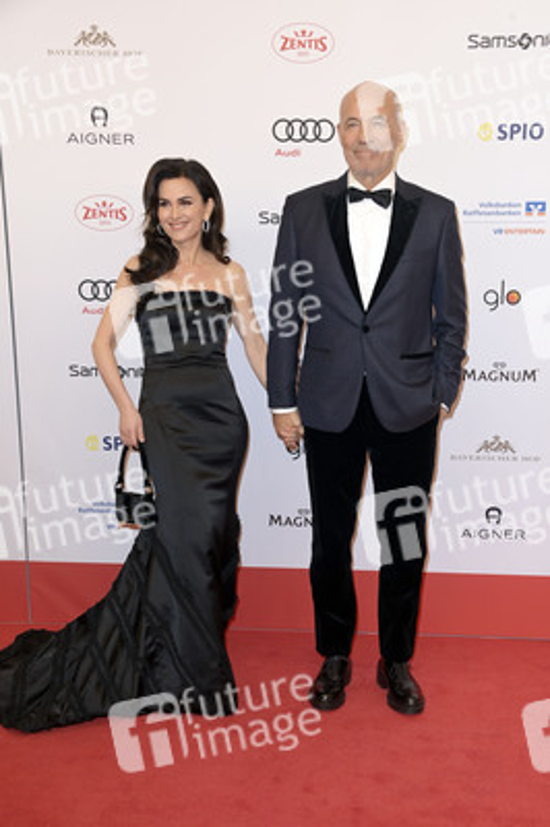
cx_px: 275
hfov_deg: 30.5
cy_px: 414
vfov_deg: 44.5
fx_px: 1010
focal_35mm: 44
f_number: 6.3
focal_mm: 44
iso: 400
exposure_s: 1/250
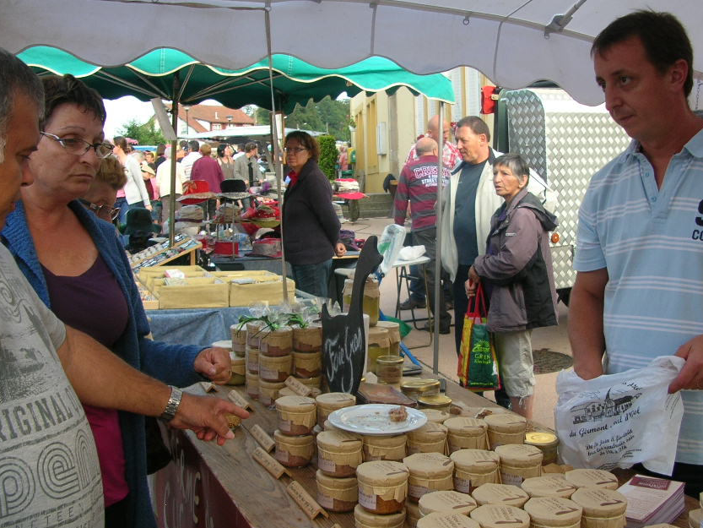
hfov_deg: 43.7
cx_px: 411
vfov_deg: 33.6
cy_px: 284
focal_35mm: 43
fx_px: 873
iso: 50
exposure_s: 1/73
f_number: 2.8
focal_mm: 5.8
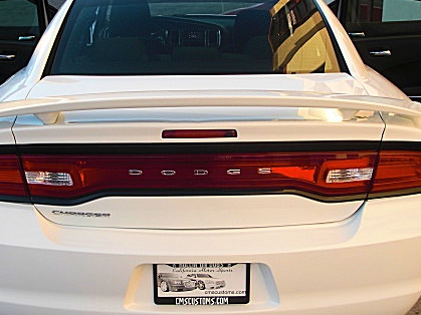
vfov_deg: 26.5
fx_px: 669
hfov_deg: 34.9
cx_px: 200
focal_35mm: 55
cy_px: 137
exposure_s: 1/125
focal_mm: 6.3
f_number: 2.8
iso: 50
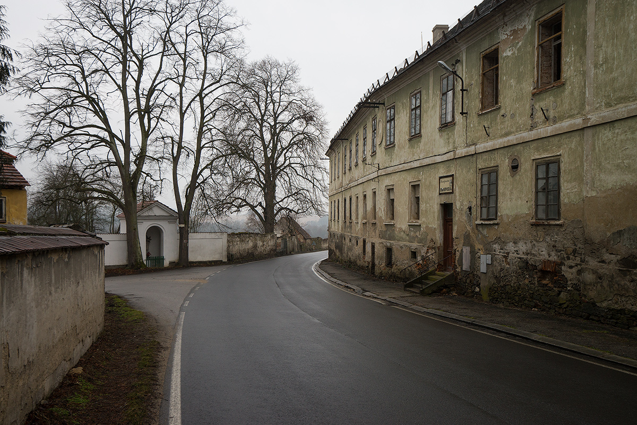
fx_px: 619
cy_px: 212
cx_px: 318
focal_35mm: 35
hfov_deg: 54.4
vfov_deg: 37.9
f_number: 13
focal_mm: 35
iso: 320
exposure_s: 1/125
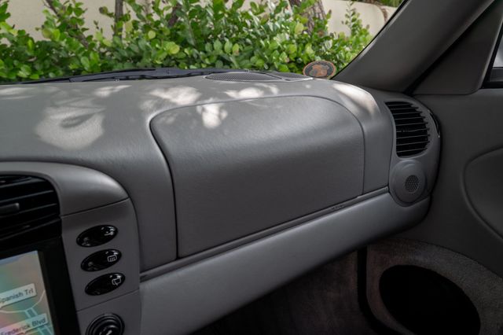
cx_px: 320
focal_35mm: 32
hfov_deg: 58.3
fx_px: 443
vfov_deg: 41.4
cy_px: 173
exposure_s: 1/40
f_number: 8
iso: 640
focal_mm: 24
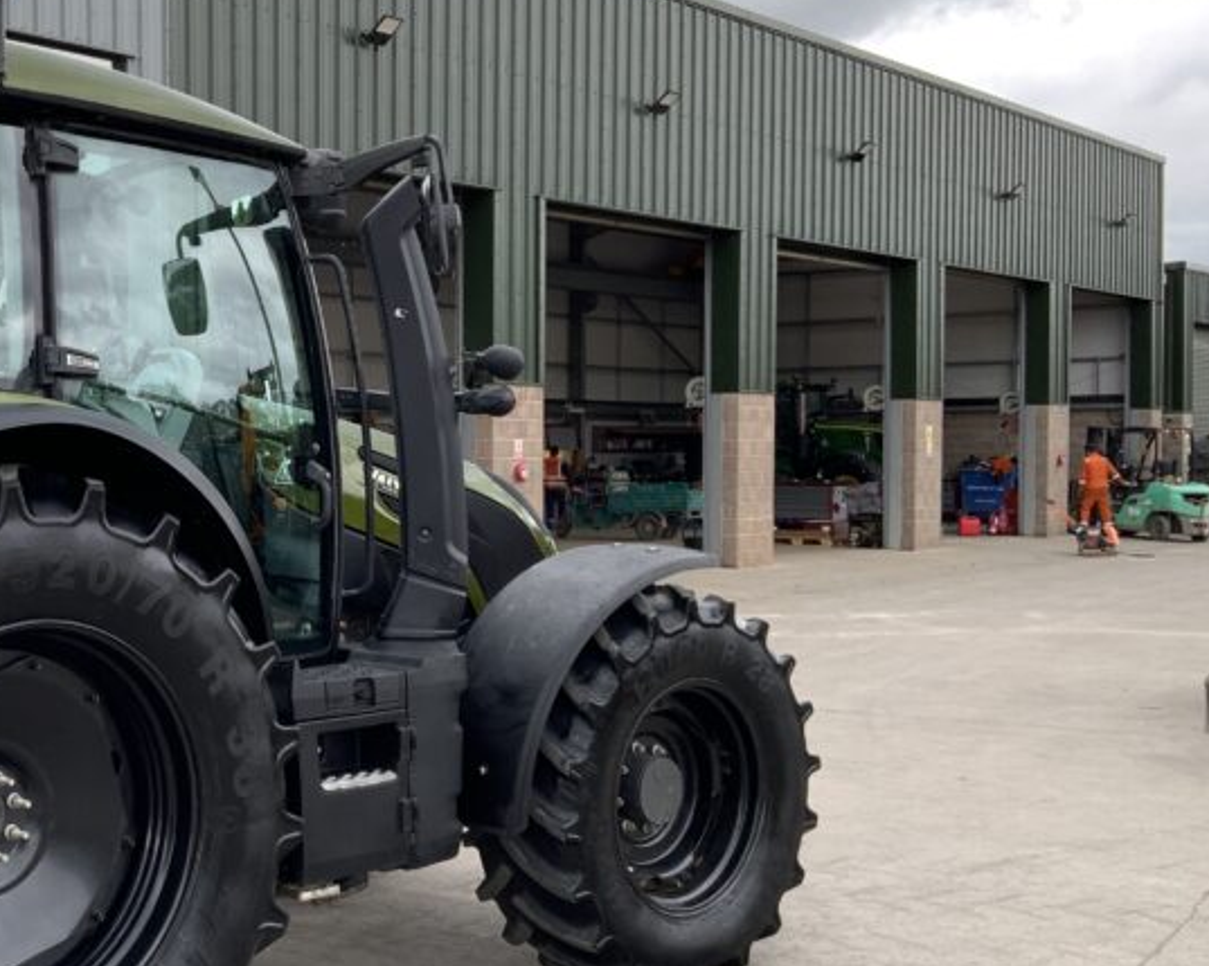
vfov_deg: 28.1
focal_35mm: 54
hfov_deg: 33.5
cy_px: 509
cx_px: 200
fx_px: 1931
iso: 16
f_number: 1.8
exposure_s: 1/203
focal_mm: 3
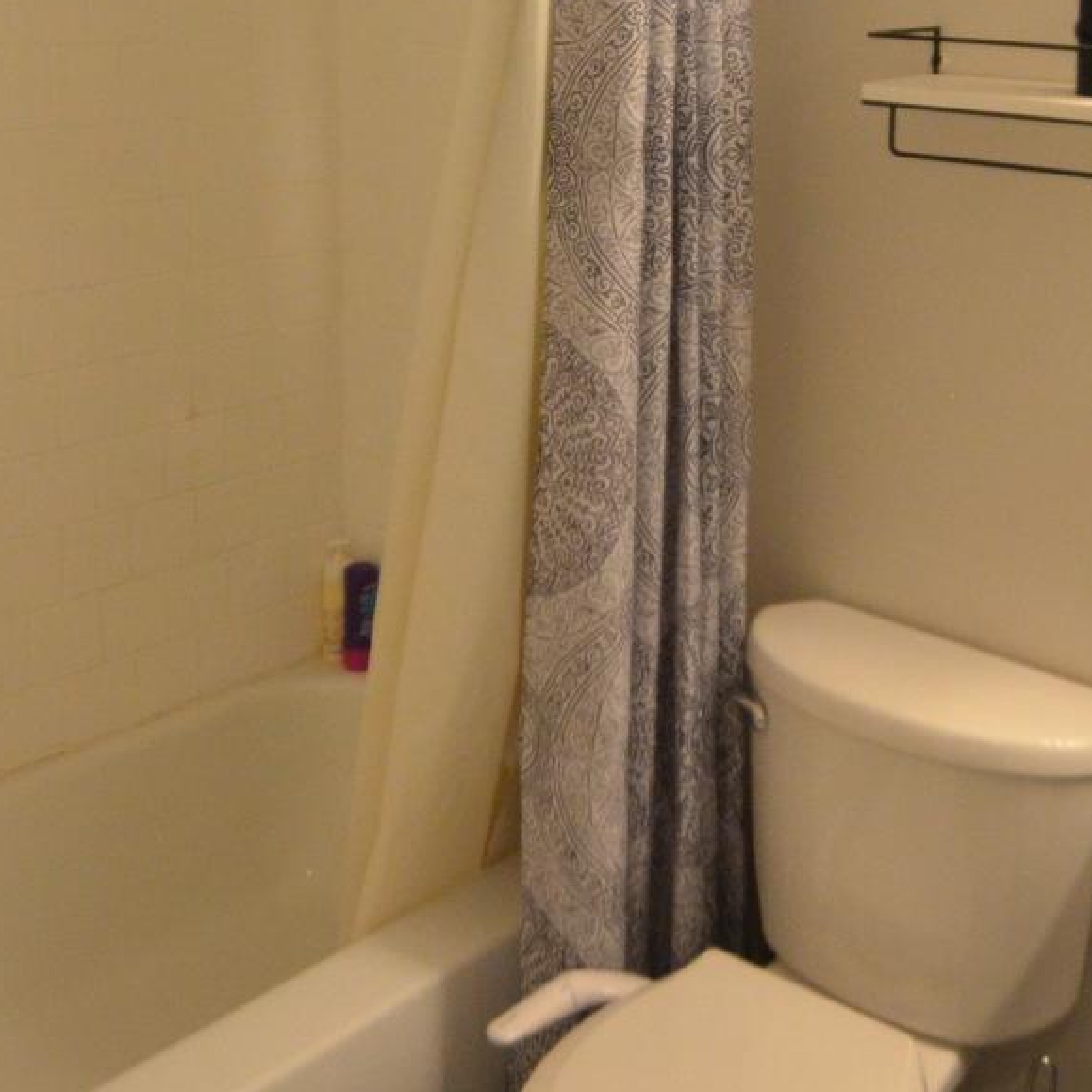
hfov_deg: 37.2
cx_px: 713
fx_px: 1606
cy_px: 143
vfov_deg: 35.7
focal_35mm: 45
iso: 1600
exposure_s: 1/320
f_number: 3.5
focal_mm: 10
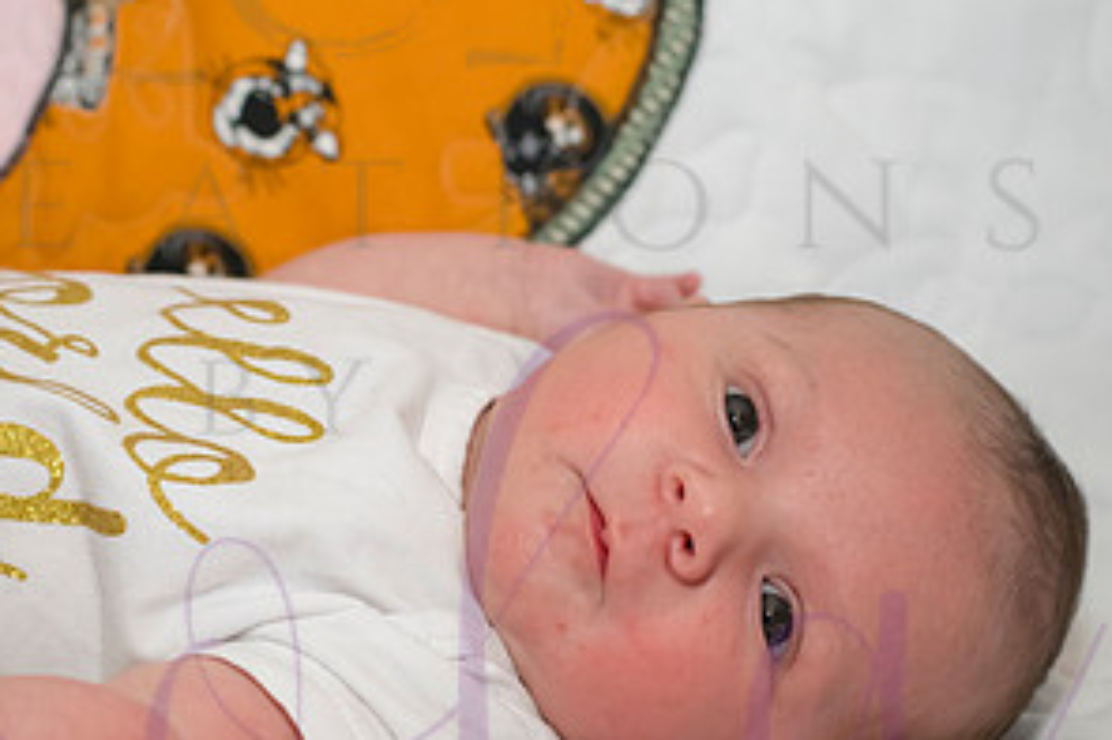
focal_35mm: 98
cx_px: 353
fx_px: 3025
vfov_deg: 13.9
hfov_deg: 20.7
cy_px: 389
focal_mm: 50
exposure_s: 1/160
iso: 800
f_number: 4
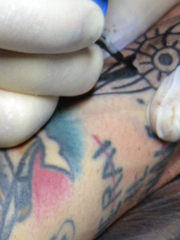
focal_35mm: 432
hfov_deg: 3.4
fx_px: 2993
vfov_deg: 4.6
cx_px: 277
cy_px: -116
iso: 800
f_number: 5.6
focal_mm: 55
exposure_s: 1/40
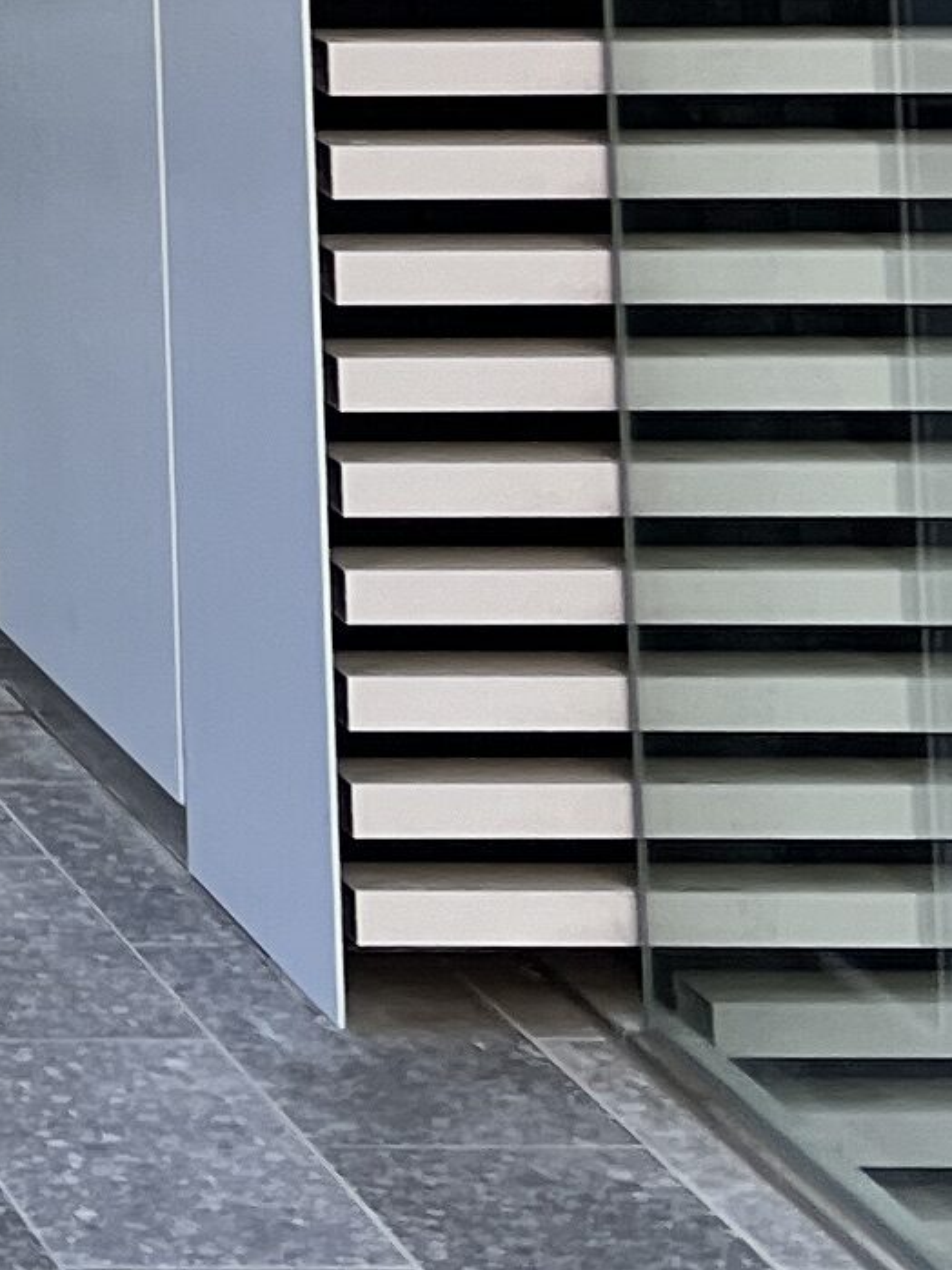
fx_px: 5502
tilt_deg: +6.4
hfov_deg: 8.8
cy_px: -1226
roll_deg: +1.3
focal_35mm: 150
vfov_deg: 11.8
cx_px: -1468
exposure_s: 1/267
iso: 40
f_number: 1.5
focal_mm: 5.7
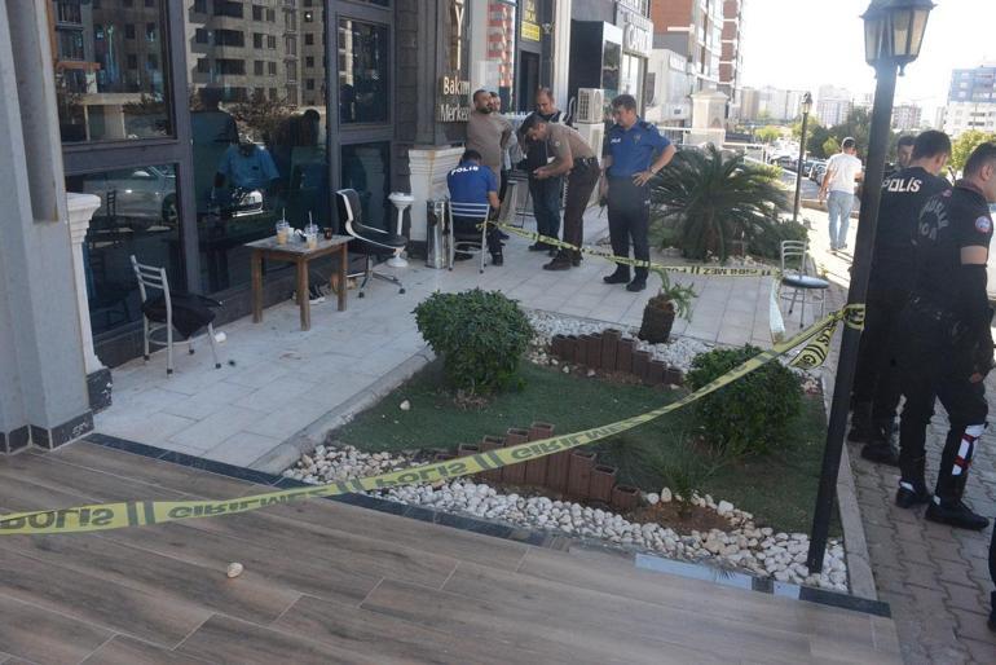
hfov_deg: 65.5
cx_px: 498
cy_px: 332
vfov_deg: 46.4
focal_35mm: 28
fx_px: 775
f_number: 13
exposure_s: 1/640
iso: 5000
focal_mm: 28
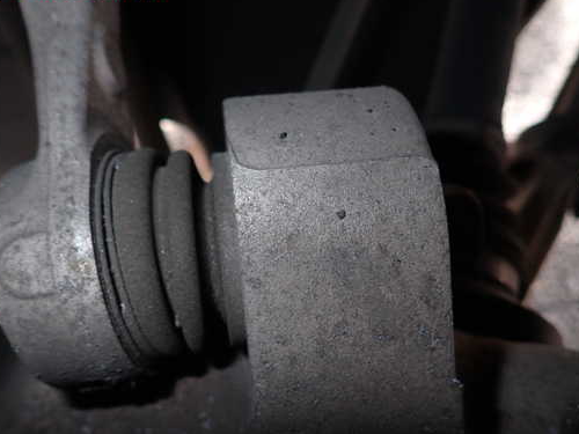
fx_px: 502
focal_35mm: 30
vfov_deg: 46.8
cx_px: 293
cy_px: 235
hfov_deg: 60.0
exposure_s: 1/30
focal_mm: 4.5
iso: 200
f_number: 5.6
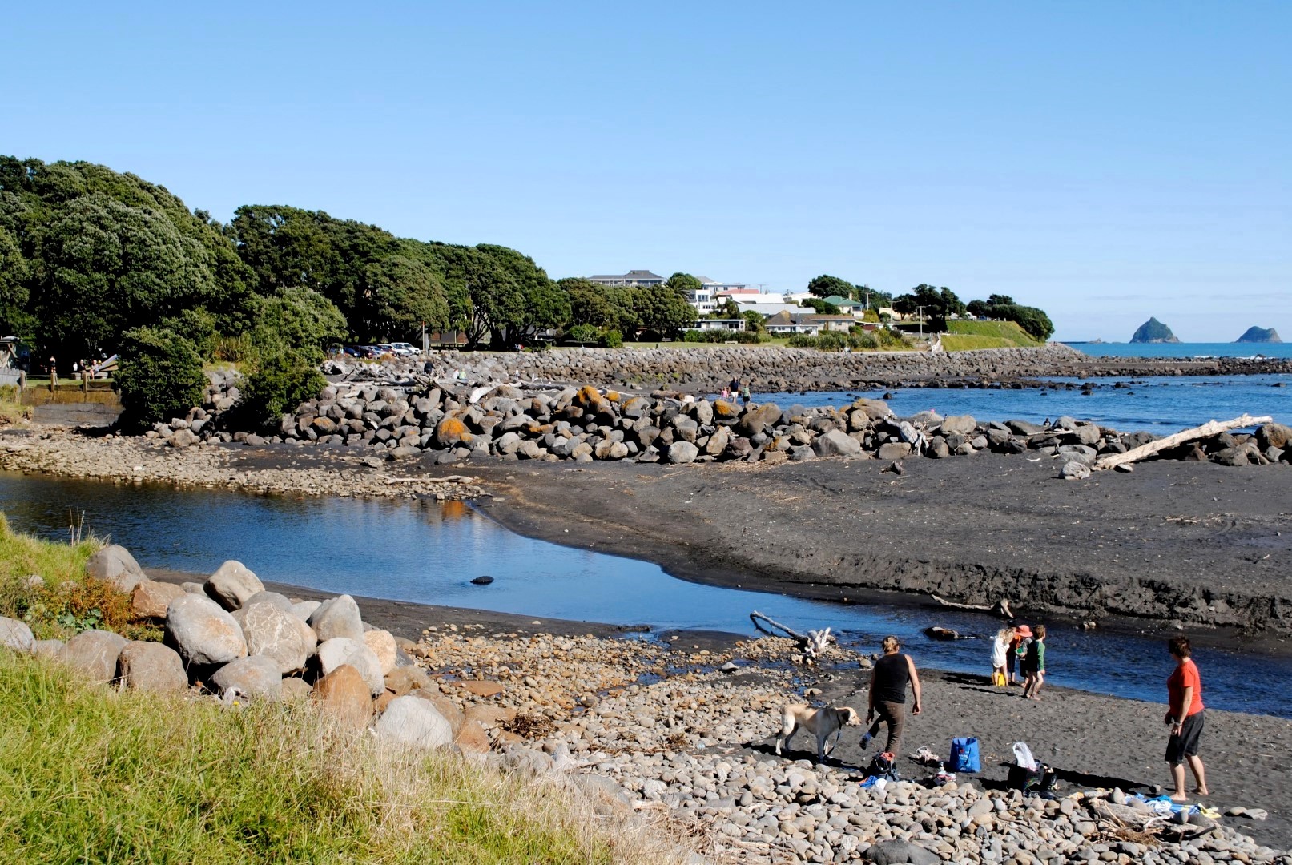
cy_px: 432
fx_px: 1563
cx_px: 646
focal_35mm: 44
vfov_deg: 30.9
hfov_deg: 44.9
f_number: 8
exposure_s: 1/250
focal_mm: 29
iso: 100
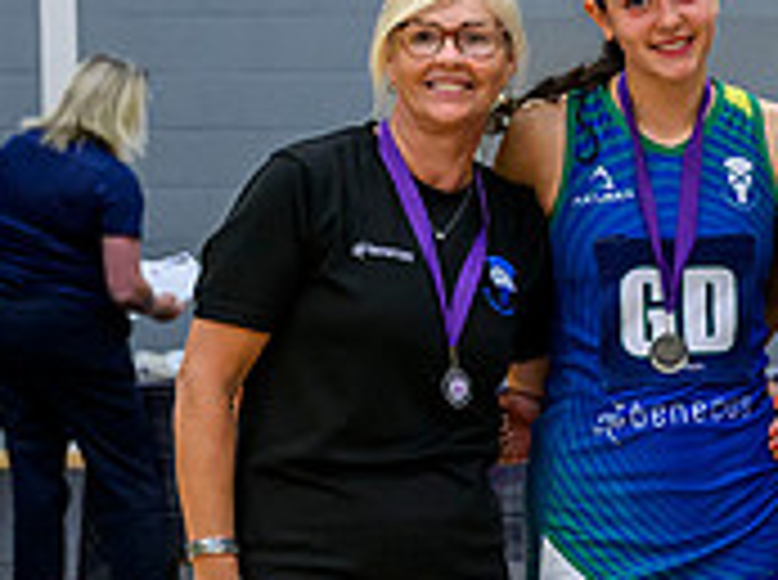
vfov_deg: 6.6
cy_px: 482
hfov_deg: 8.6
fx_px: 5024
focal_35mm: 224
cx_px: 1327
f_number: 3.5
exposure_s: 1/500
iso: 2500
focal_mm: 49
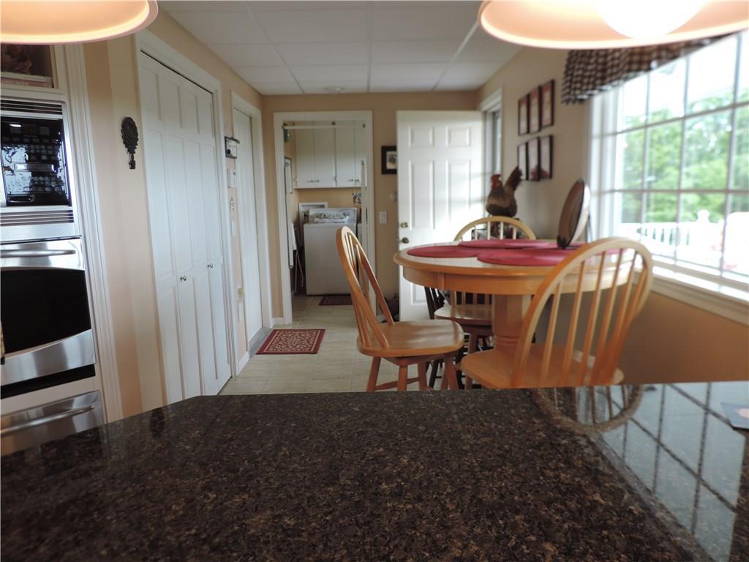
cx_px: 374
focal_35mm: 24
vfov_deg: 56.8
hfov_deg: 71.6
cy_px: 281
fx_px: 519
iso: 90
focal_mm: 4.3
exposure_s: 1/30
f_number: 3
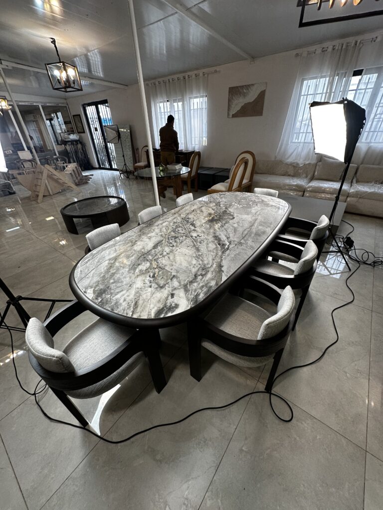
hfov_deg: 85.7
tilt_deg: -32.2
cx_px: 192
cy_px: 255
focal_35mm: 14
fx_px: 207
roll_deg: +2.6
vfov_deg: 102.1
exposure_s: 1/100
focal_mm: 2.22
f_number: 2.2
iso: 100
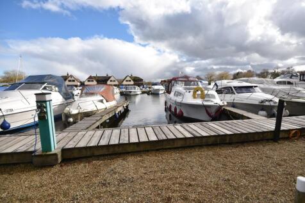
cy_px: 102
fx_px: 127
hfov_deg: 100.4
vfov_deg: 77.3
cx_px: 152
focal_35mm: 15
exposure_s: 1/320
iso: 200
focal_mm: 10
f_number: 9
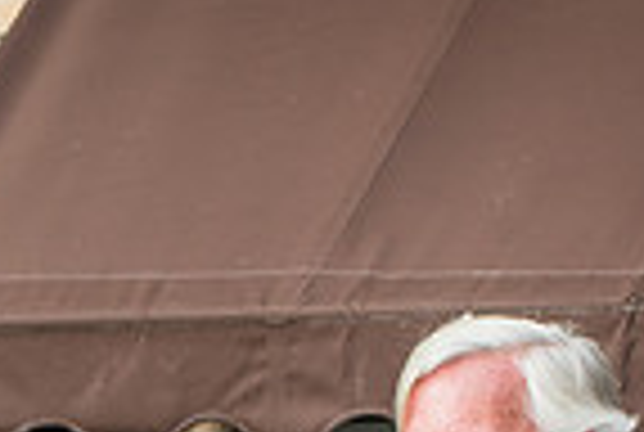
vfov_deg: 3.2
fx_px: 7619
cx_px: 18
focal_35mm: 425
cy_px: 853
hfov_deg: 4.8
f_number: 3.2
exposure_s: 1/250
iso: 400
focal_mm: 70
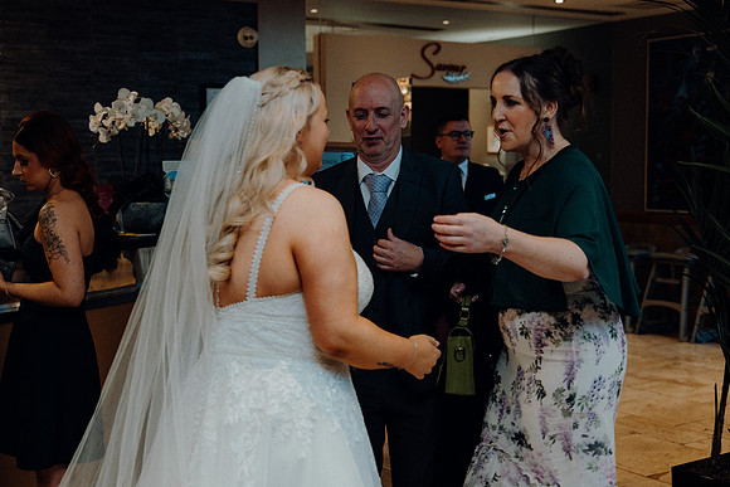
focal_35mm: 52
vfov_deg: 26.0
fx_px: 1055
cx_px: 365
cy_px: 244
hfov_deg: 38.2
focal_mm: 52
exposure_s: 1/160
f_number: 3.5
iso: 2500
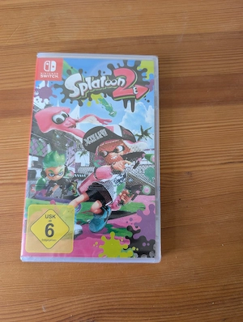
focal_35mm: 24
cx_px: 122
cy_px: 161
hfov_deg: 57.0
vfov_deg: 71.5
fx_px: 224
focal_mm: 6.9
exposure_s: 1/74.1
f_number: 1.68
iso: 191
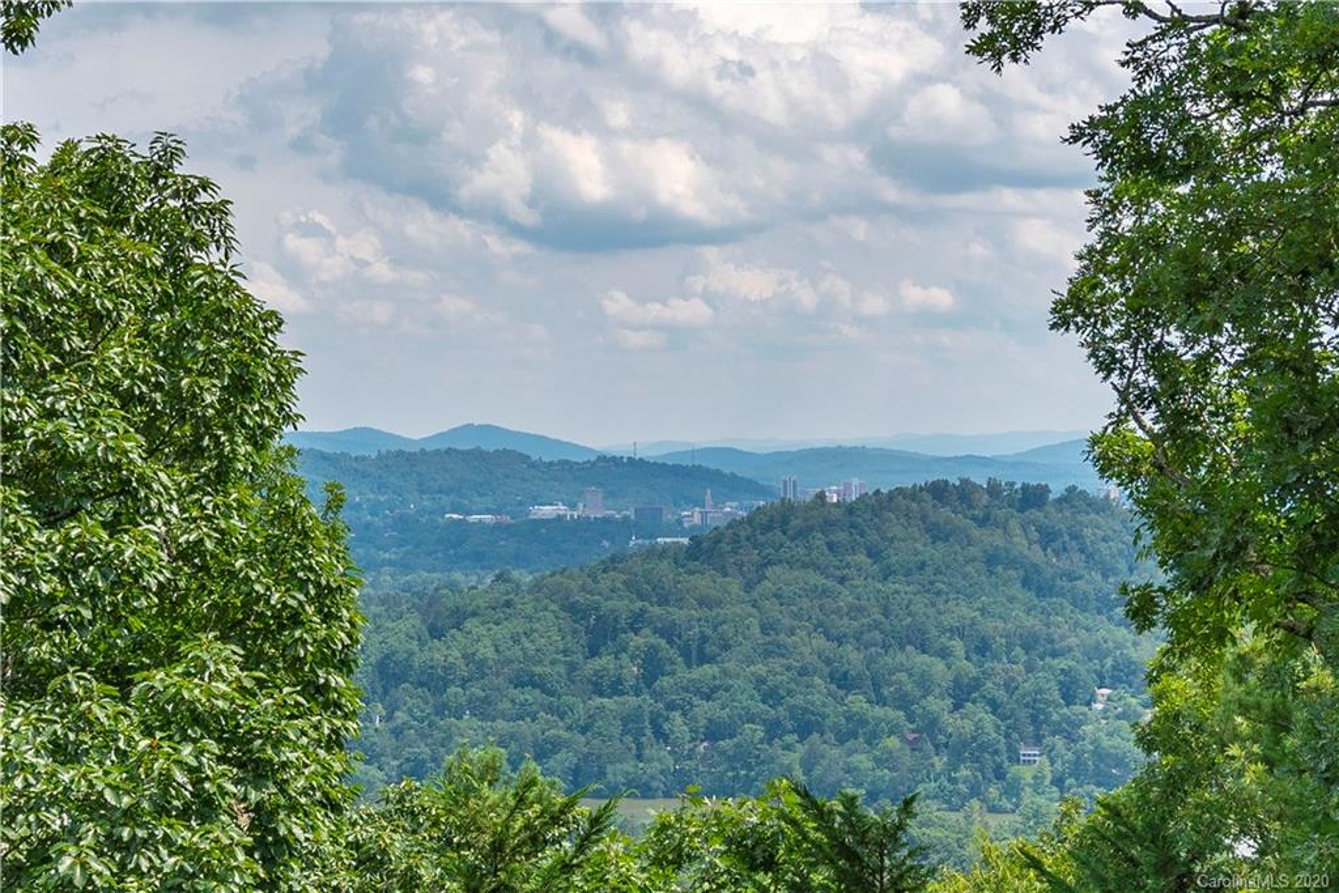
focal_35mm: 35
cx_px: 670
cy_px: 446
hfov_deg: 54.4
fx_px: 1302
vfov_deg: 37.9
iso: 100
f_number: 9
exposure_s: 1/500
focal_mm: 35
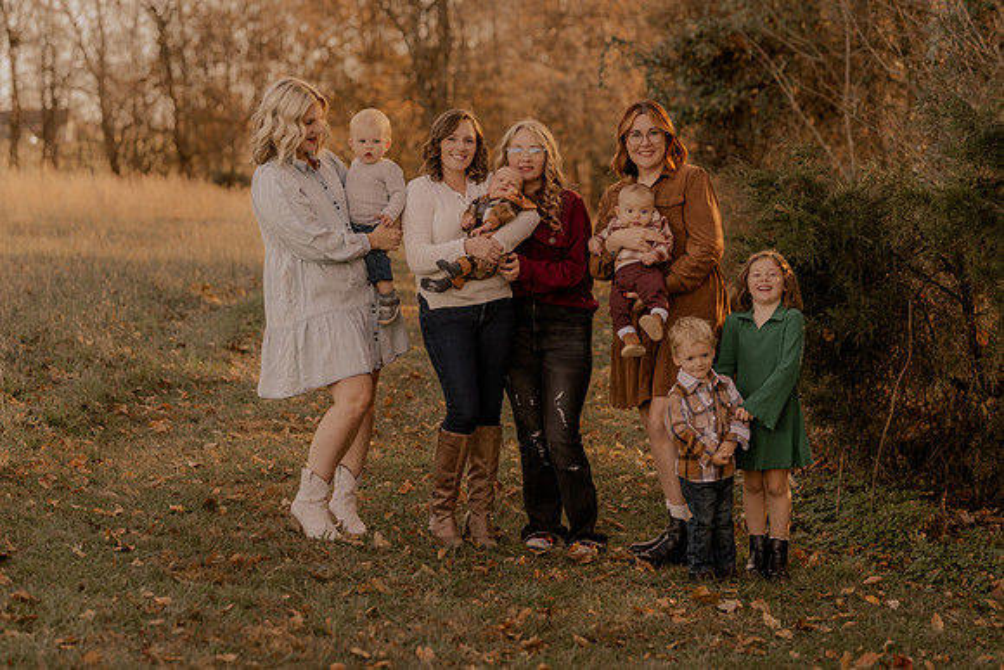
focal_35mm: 85
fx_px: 2371
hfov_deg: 23.9
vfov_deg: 16.1
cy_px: 335
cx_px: 502
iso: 200
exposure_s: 1/320
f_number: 2.8
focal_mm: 85
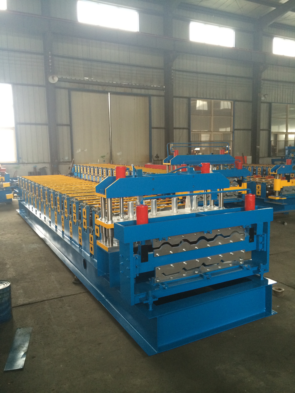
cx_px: 148
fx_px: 341
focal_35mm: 30
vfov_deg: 60.0
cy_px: 196
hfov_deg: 46.8
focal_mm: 4.12
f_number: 2.2
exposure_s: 1/30
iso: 125
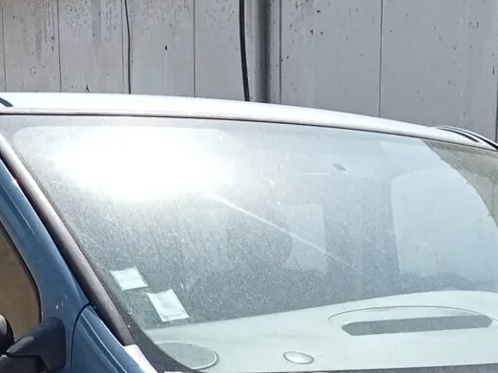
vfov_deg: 13.3
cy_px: 607
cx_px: 280
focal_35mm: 103
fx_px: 1481
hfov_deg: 19.1
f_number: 2.2
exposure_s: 1/661
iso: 102
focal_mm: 3.46
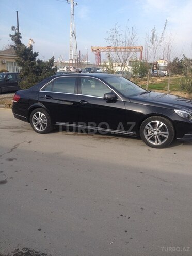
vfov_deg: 52.6
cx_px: 96
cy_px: 128
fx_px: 259
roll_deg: -0.6
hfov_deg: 40.7
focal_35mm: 35
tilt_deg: -11.3
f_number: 2.4
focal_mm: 4.28
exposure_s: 1/920
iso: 50
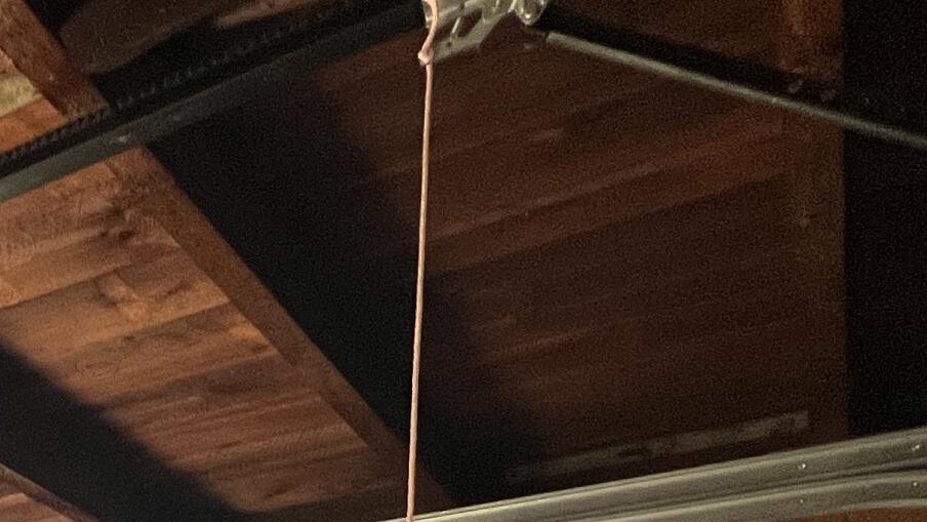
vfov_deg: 19.2
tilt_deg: -0.9
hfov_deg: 33.1
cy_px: 940
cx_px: -258
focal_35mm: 47
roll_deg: -2.4
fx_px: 1156
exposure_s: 1/98
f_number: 1.8
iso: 250
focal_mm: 1.57
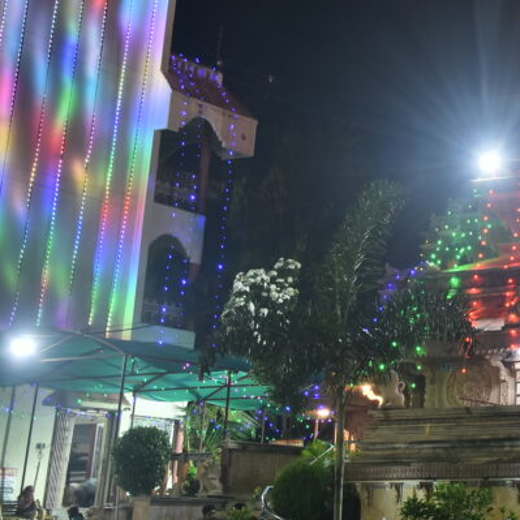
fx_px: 1564
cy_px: 94
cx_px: 739
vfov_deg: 18.7
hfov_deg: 17.3
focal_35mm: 92
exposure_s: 1/10
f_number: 3.8
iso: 160
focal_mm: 24
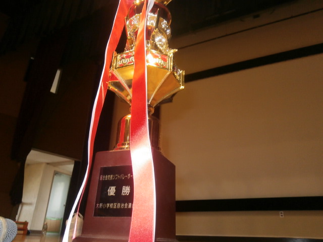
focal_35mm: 26
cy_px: 121
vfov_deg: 53.1
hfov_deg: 67.3
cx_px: 162
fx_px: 243
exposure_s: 1/30
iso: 200
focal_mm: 4.7
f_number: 2.8
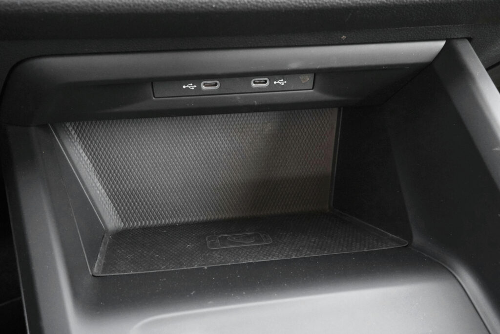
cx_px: 250
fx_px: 403
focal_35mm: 29
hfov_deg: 63.7
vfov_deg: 45.0
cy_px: 167
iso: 2000
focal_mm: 19.2
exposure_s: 1/30
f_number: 9
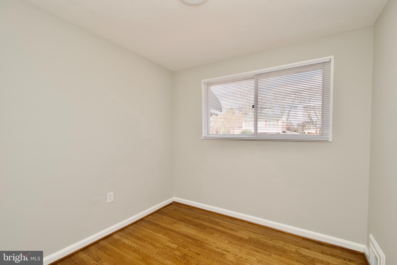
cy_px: 132
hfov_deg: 100.4
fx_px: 165
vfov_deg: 77.3
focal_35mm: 15
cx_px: 198
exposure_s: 1/200
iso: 320
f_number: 7.1
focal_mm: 10
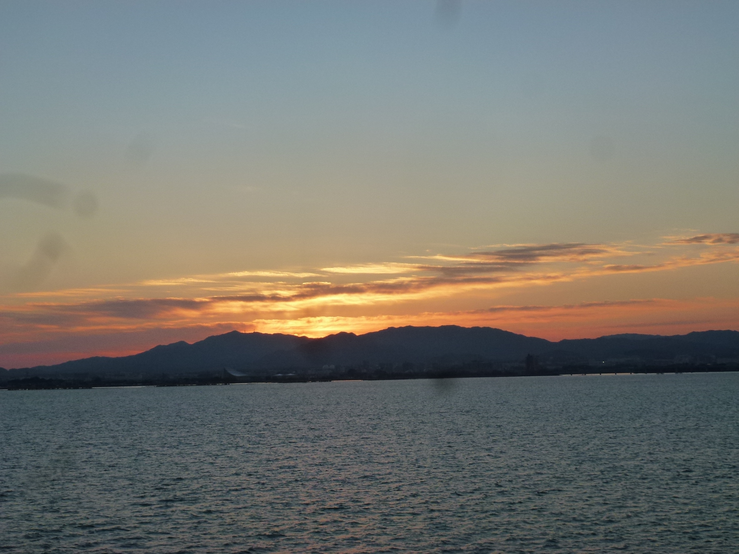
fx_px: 1302
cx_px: 370
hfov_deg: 31.7
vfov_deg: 24.0
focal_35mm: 61
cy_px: 277
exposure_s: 1/250
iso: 160
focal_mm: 10.9
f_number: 4.5
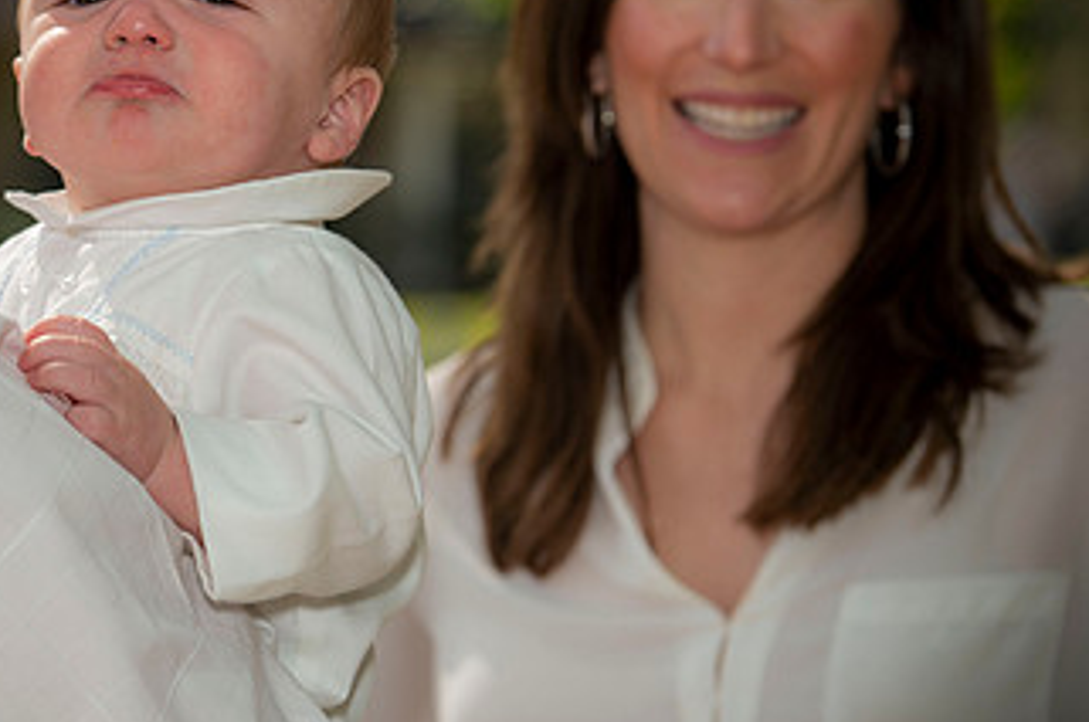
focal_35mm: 217
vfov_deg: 6.3
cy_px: 197
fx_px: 6554
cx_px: 173
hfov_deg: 9.5
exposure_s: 1/250
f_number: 5
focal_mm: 120
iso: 50
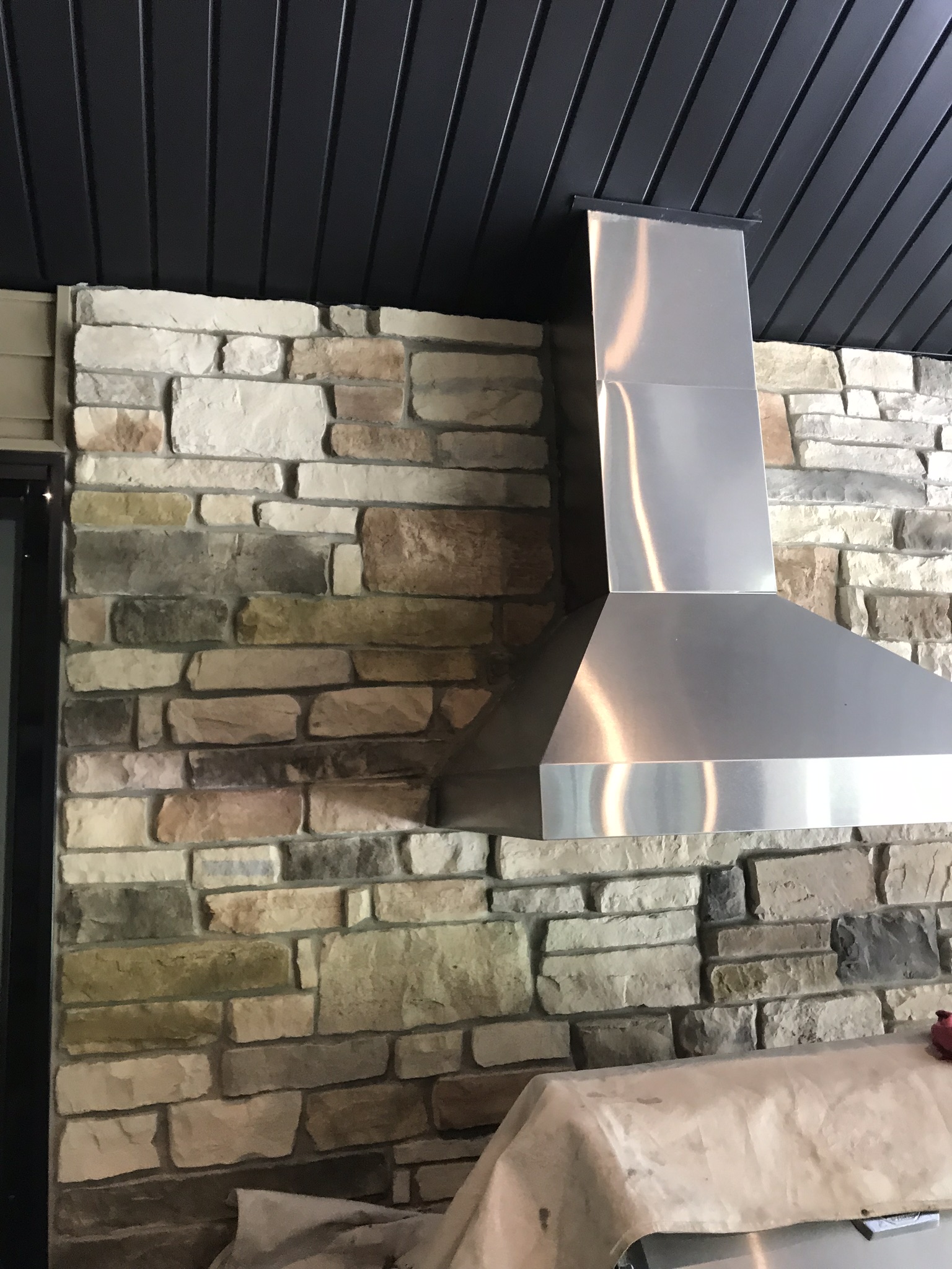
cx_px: 476
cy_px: 634
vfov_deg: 63.4
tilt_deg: +10.0
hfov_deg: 49.7
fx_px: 1027
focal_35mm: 28
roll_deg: +1.5
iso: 50
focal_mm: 3.99
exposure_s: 1/15
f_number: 1.8
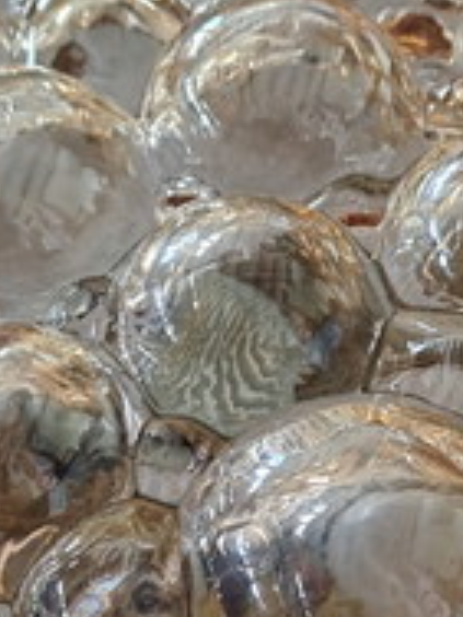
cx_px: 338
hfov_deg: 16.2
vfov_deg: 21.2
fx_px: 1623
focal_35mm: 91
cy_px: 504
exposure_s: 1/50
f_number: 1.8
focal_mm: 4.65
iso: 250
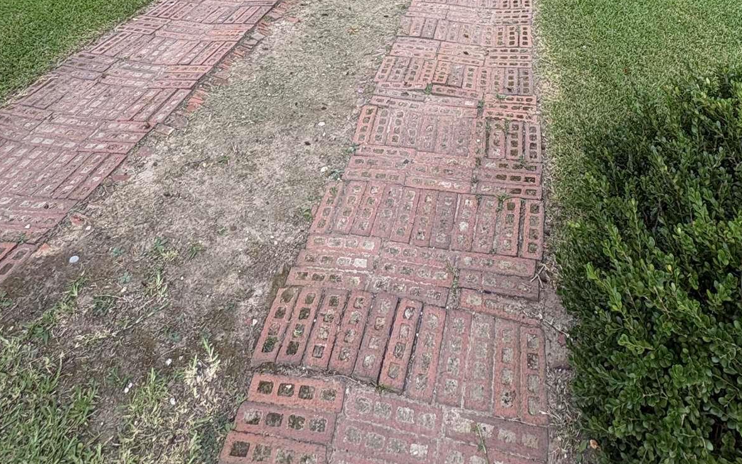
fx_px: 586
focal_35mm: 29
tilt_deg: -12.8
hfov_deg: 64.4
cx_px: 415
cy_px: -136
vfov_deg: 32.6
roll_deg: -0.7
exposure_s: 1/364
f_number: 2.2
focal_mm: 2.22
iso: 64
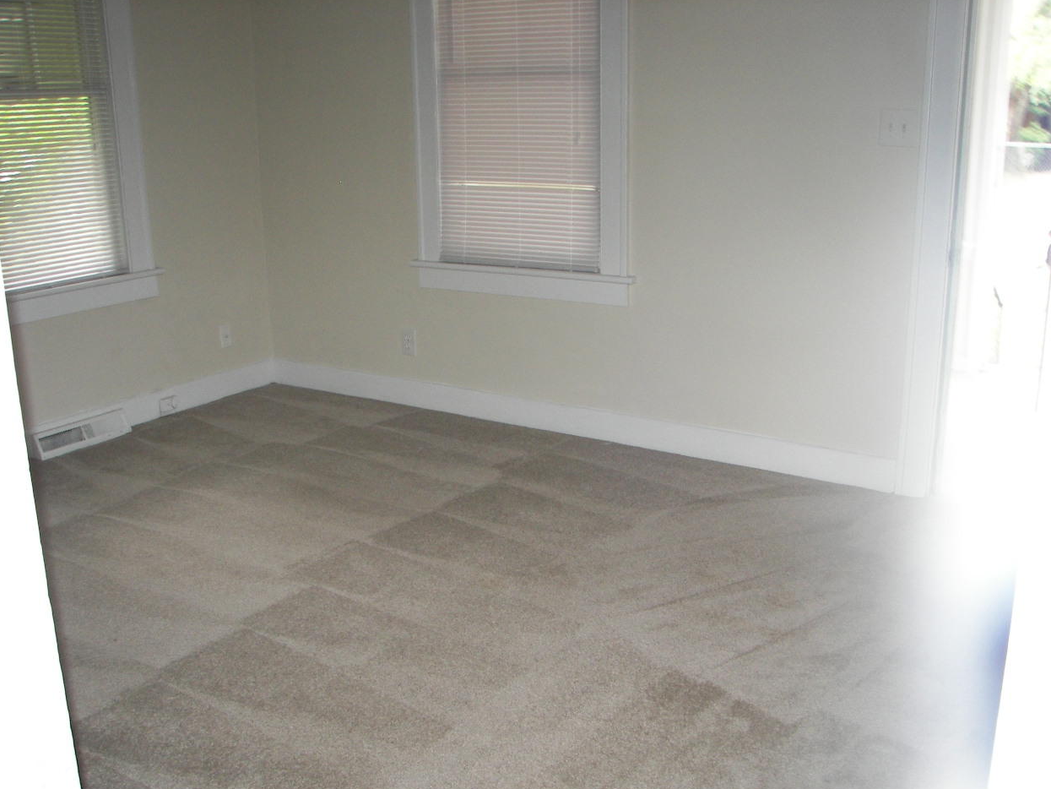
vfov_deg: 38.7
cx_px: 539
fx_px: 1123
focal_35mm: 37
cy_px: 402
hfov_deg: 50.1
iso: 100
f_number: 2.8
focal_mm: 6
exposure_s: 1/30
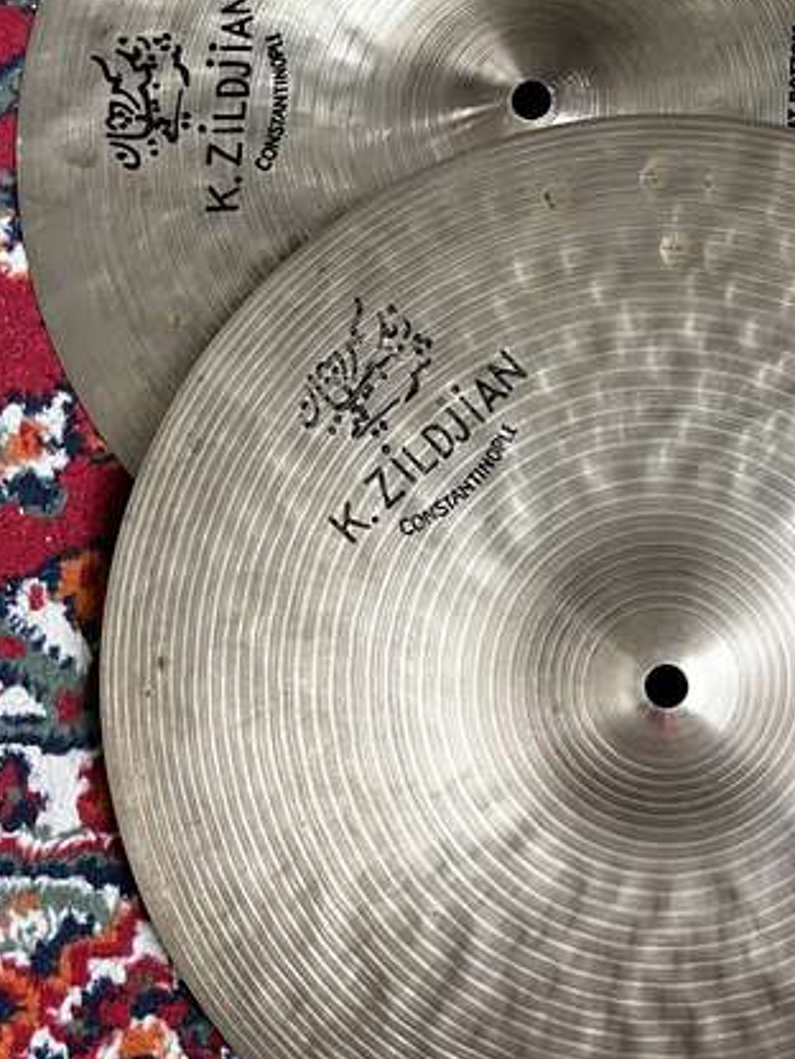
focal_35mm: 50
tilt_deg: -83.0
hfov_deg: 28.5
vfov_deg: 38.1
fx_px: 1531
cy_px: 473
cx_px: 627
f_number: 1.6
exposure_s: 1/60
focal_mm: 5.1
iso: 200
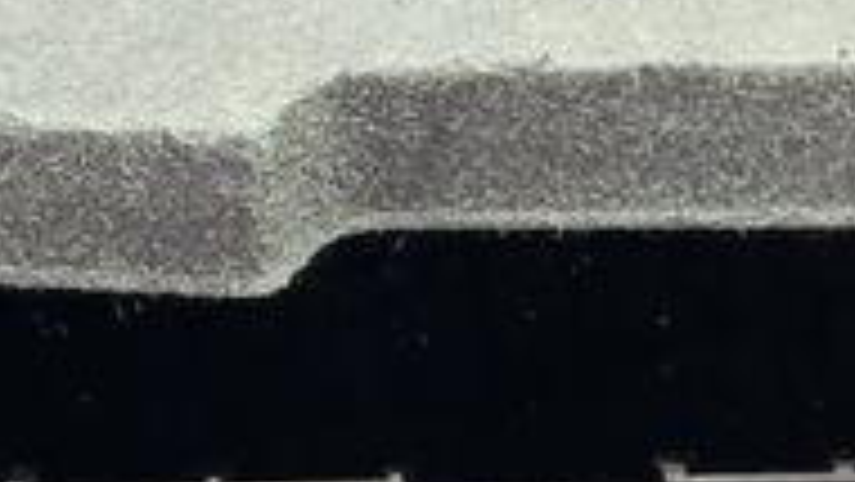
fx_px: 2812
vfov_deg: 9.8
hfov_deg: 16.9
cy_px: 167
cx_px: 860
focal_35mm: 124
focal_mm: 3.98
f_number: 1.8
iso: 20
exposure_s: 1/50
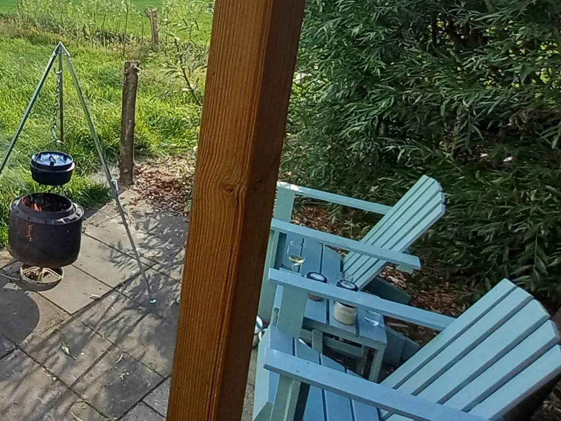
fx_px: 502
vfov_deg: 43.7
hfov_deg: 49.3
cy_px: 97
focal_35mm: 31
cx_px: 18
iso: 50
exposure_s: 1/184
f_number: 2.2
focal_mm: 1.13
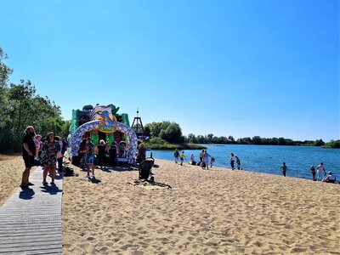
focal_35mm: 26
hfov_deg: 67.3
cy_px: 128
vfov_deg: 53.1
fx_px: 255
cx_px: 170
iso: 50
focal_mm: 5.4
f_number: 1.8
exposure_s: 1/5472
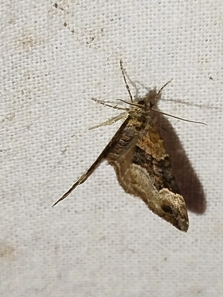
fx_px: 1057
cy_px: 188
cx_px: 114
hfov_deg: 12.0
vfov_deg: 16.0
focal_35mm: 123
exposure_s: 1/50
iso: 100
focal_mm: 5.31
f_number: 1.7
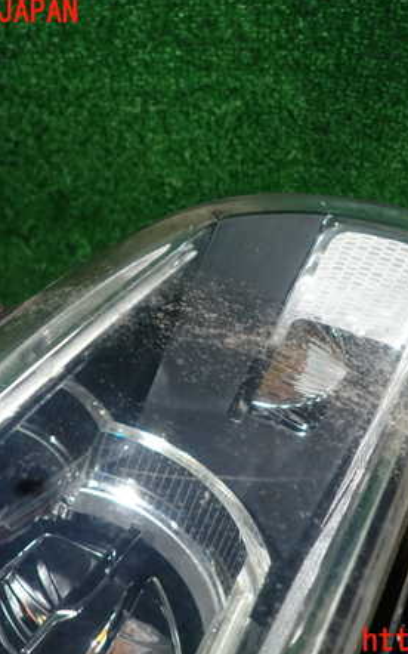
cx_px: 253
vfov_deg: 54.0
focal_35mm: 36
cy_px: 327
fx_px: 641
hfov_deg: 35.1
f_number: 5.6
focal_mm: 4.5
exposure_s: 1/30
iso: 200
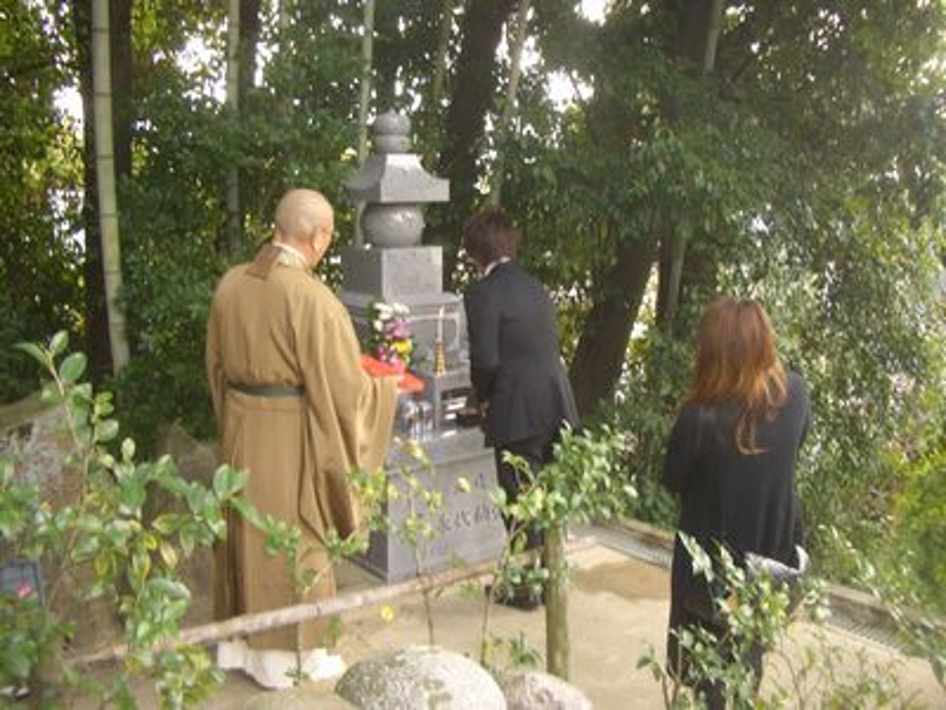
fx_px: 956
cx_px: 473
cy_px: 355
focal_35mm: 35
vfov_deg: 40.7
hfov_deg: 52.6
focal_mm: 5.8
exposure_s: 1/60
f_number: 2.6
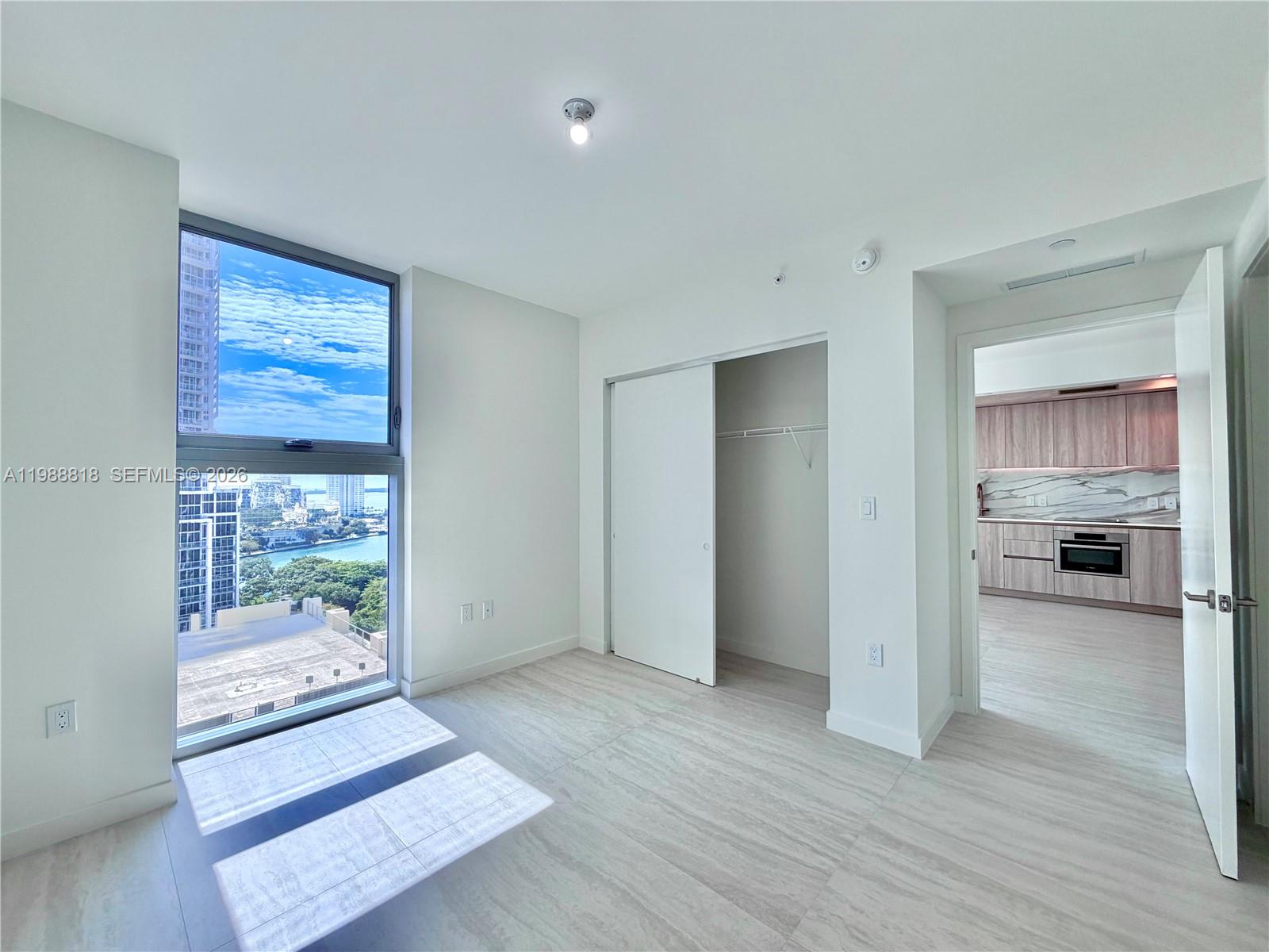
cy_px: 476
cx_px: 634
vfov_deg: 85.7
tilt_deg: +0.7
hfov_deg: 102.1
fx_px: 513
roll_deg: +0.7
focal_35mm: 14
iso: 64
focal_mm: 2.22
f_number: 2.2
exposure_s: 1/502
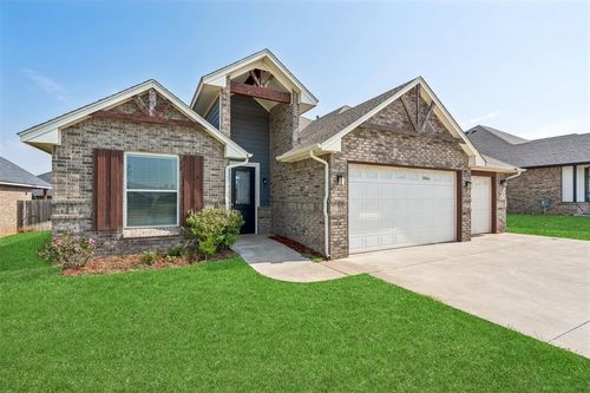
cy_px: 196
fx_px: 262
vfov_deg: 73.7
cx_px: 295
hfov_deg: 96.8
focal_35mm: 16
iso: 200
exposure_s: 1/500
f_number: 8
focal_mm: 16
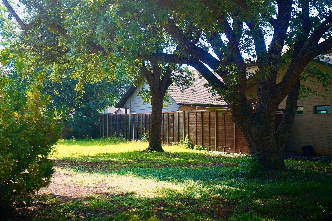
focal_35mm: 52
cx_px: 166
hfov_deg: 37.9
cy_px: 110
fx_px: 484
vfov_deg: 25.8
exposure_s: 1/160
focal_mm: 35
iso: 100
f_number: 4
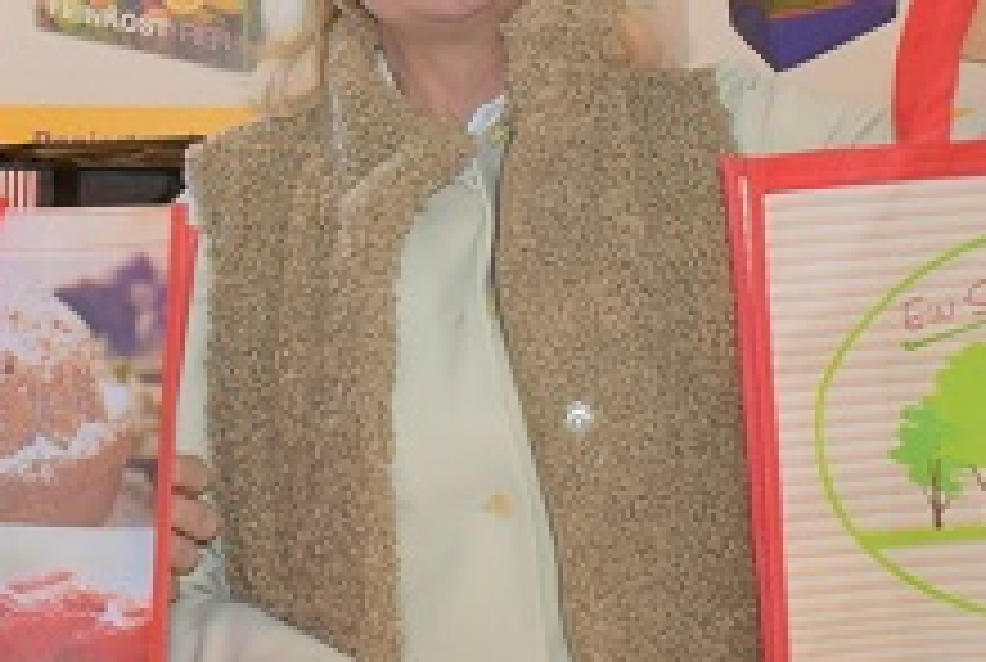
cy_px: -79
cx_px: 221
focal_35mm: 94
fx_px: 2590
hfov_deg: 21.3
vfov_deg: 14.2
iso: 400
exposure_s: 1/100
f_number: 3.8
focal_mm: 23
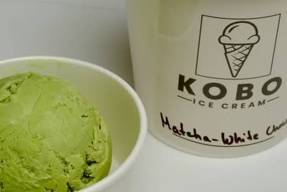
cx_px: 141
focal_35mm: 74
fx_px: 590
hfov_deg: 27.3
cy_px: 59
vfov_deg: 18.4
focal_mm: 30
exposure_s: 1/160
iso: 320
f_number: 10
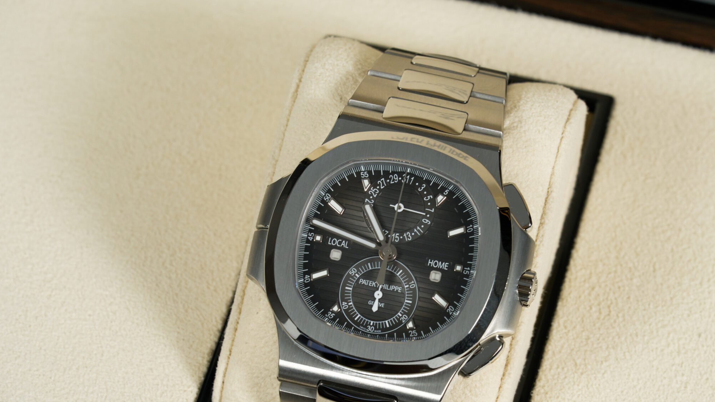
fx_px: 2275
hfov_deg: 17.8
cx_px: 416
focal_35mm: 120
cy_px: 280
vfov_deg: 10.1
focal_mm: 90
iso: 500
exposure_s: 1/60
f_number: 11
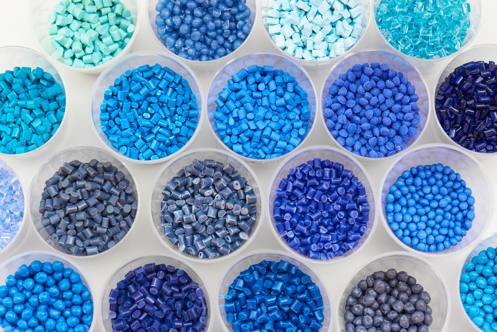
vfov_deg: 13.1
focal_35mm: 105
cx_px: 248
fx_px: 1450
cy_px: 166
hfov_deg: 19.4
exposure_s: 1/50
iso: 125
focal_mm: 105
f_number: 13
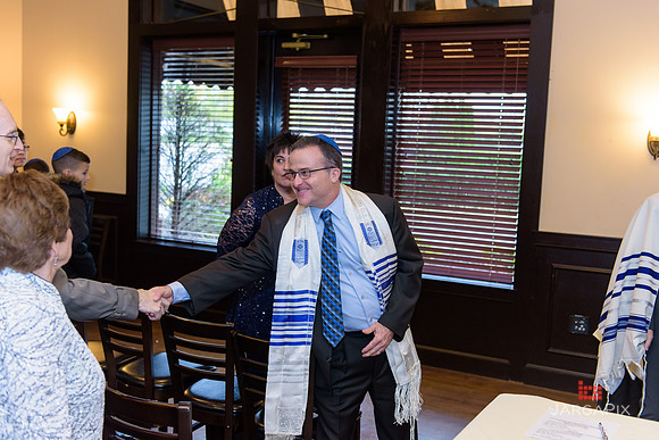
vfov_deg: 33.4
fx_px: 732
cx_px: 330
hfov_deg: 48.4
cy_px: 220
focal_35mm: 40
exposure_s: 1/125
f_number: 3.2
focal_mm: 40
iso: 1250
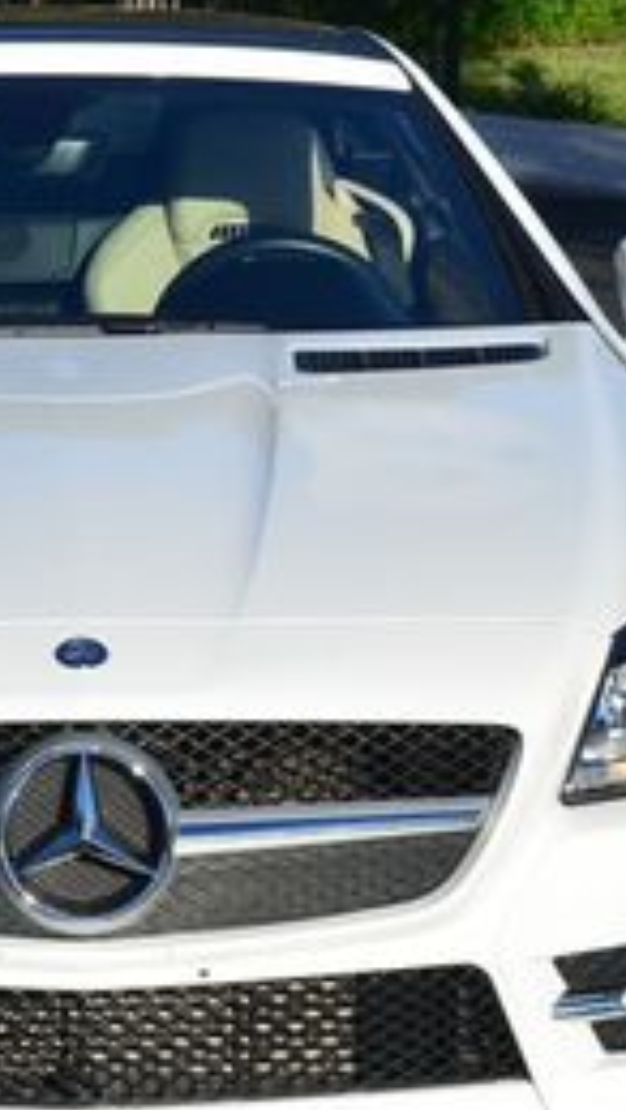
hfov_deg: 6.5
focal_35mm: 186
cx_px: 43
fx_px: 5480
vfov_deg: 11.6
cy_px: 519
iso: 100
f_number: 11
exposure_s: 1/125
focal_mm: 48
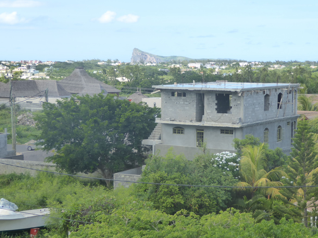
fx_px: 753
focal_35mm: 82
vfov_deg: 18.0
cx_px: 167
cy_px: 124
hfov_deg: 23.8
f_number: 4.5
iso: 160
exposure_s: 1/250
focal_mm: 12.5
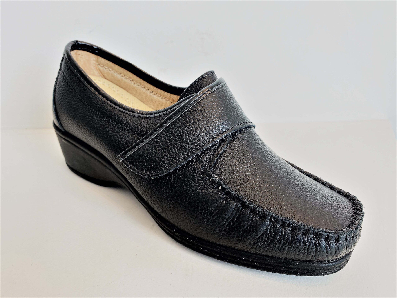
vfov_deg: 53.1
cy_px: 149
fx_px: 298
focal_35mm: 26
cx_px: 198
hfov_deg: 67.3
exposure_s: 1/288
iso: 32
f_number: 1.8
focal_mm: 4.25
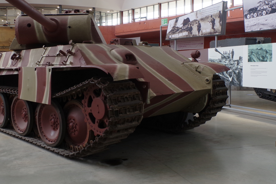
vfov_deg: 35.8
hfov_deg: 51.7
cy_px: 68
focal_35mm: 37
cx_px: 106
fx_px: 282
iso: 800
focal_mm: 15
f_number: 8
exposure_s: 1/25
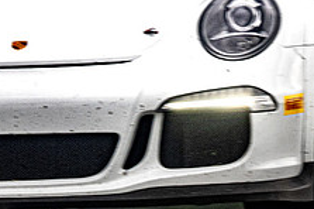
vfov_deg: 0.6
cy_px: 88
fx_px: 21164
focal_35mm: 2430
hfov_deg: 0.9
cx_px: 82
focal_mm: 420
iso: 320
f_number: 10
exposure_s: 1/320
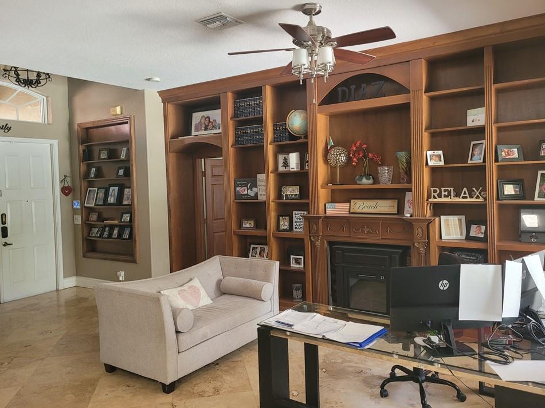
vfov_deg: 49.7
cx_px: 276
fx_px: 441
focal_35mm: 28
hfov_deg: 63.4
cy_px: 191
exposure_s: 1/40
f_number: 1.8
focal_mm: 5.4
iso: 200
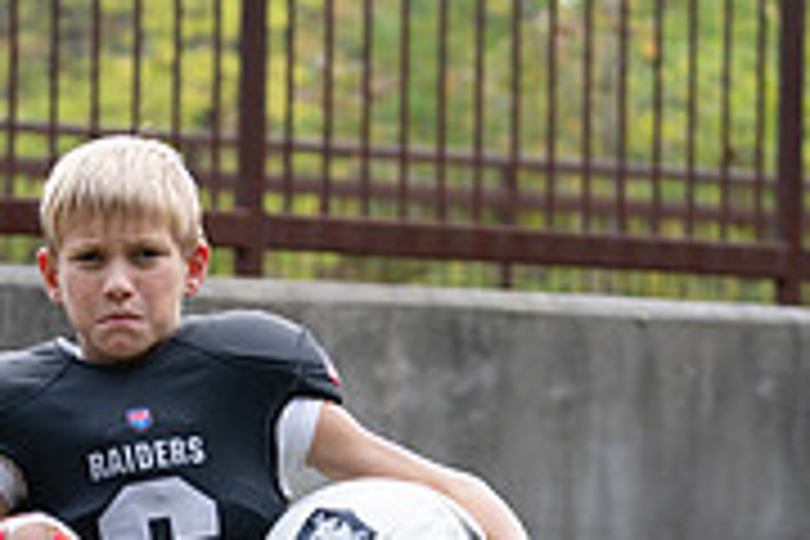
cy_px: 736
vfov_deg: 6.0
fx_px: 5085
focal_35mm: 226
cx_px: 153
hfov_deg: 9.1
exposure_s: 1/320
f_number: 2.8
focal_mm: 70
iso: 200
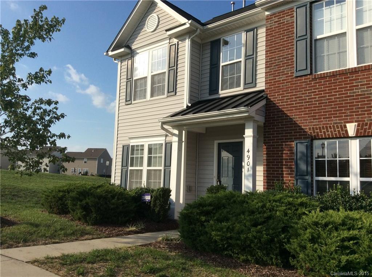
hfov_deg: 56.9
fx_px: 343
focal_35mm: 32
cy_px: 138
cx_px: 186
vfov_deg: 44.0
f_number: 2.4
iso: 32
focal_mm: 3.3
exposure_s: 1/1733
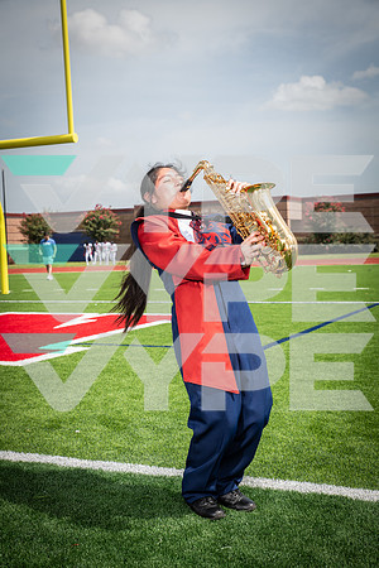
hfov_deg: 27.0
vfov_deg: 39.6
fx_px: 790
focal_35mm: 50
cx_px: 190
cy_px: 284
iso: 125
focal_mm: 50
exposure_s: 1/400
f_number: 7.1
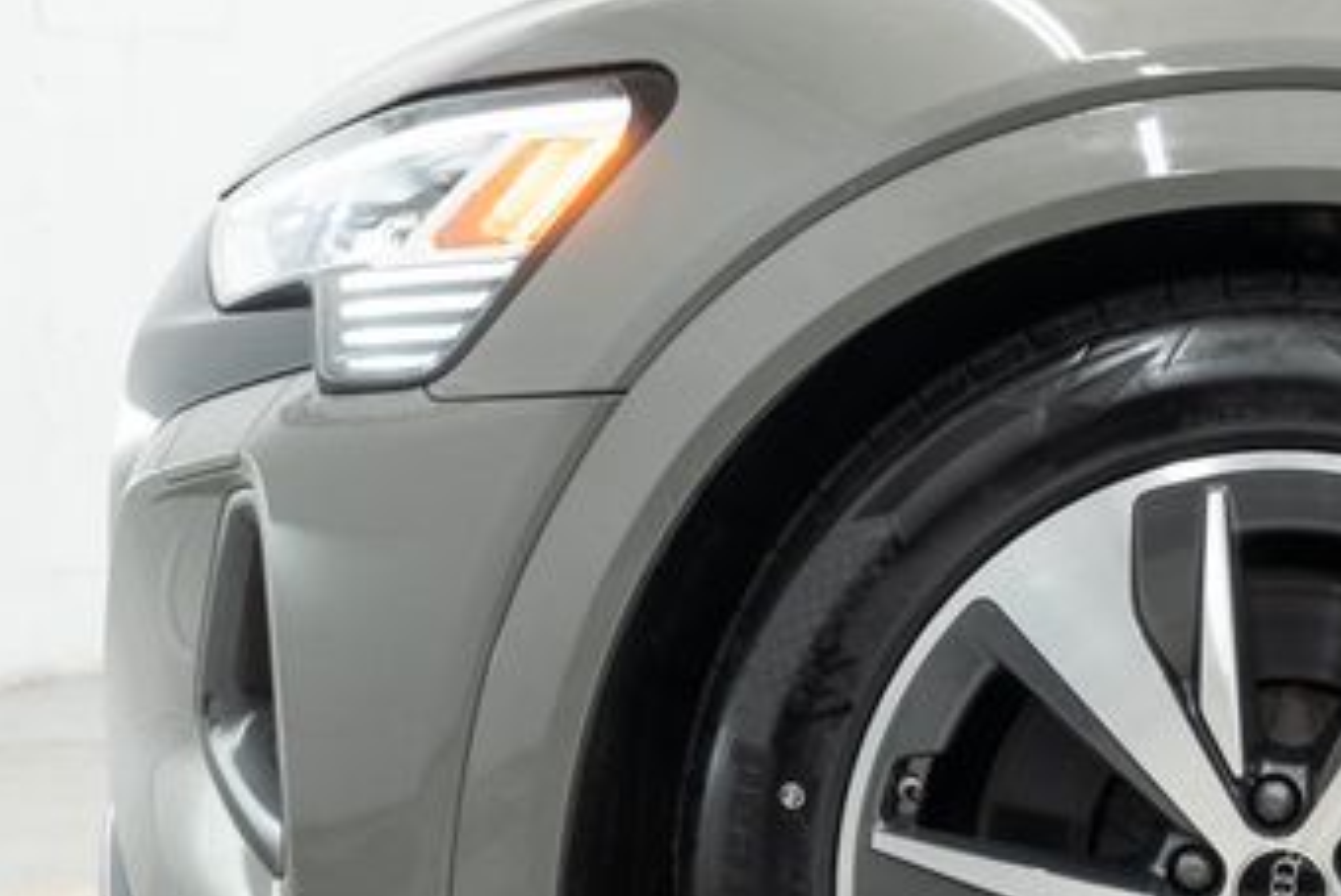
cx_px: 1250
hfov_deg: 24.8
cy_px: 760
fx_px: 2944
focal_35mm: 79
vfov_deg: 17.1
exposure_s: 1/40
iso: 400
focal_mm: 28
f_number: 3.2
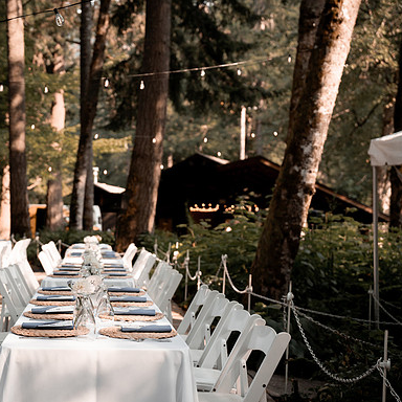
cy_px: 201
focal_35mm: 56
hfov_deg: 30.2
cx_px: 111
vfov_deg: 30.6
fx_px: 736
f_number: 2.8
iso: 250
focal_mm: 42
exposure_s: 1/800
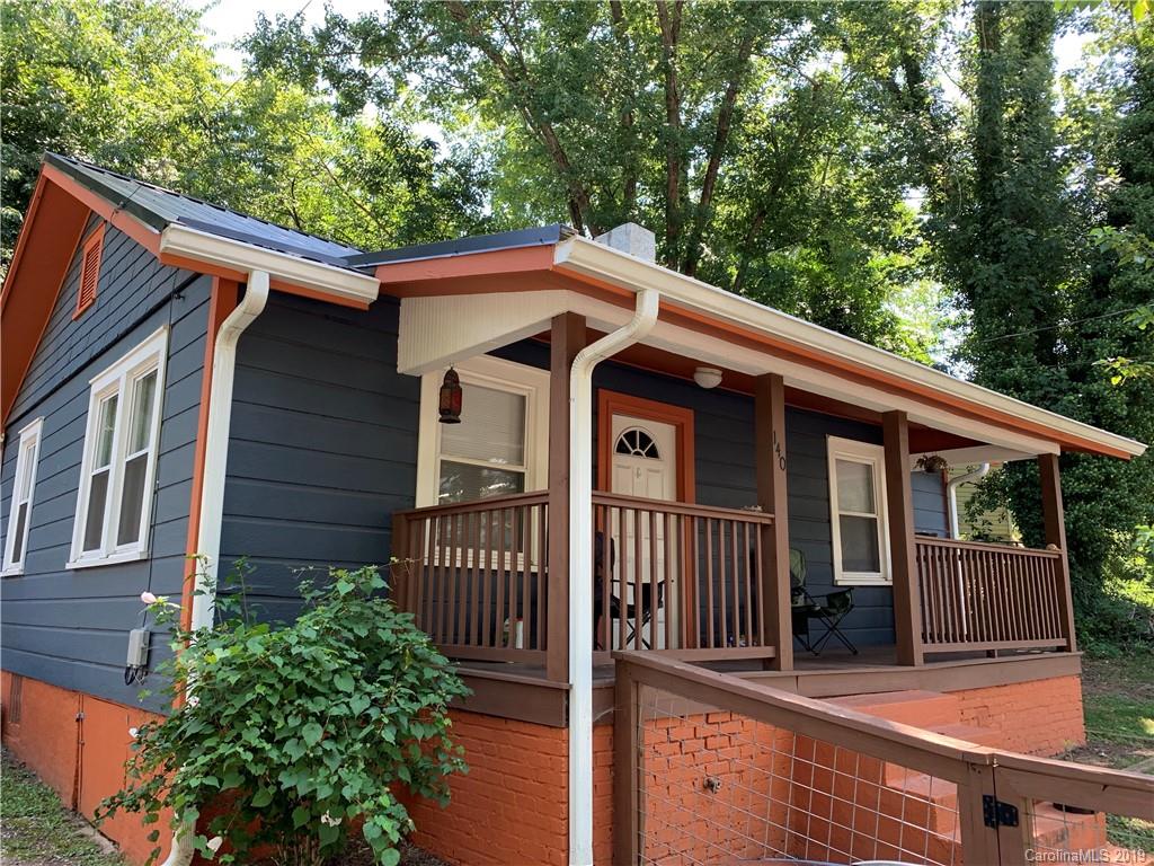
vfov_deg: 53.1
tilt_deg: +9.9
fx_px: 867
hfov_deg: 67.3
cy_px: 433
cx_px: 577
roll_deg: -2.1
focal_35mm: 26
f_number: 1.8
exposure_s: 1/121
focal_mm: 4.25
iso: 32
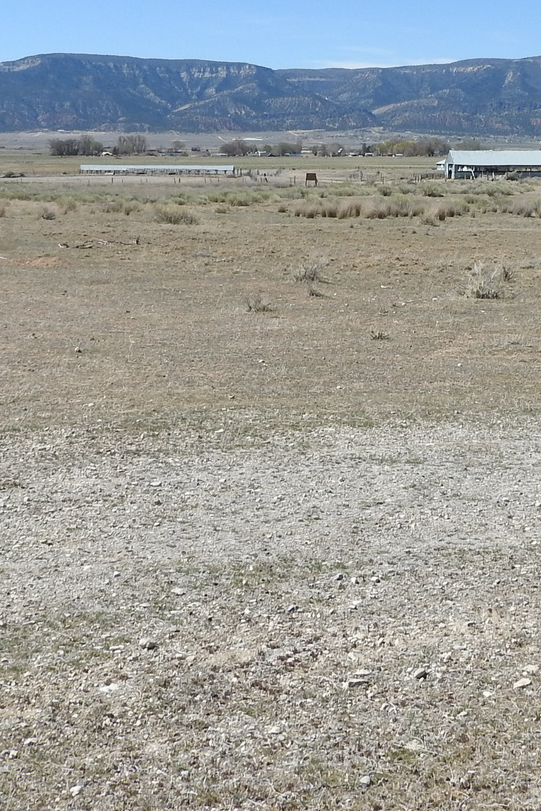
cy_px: 218
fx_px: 1419
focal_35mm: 63
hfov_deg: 21.3
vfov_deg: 31.4
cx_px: 442
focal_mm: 4.3
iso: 100
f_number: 3.3
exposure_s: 1/1600
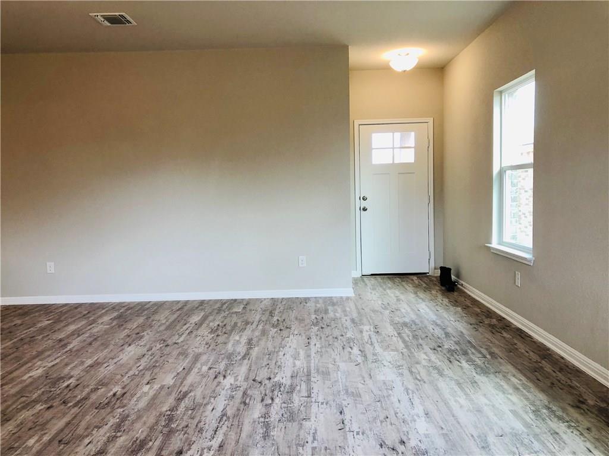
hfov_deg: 63.4
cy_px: 228
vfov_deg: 49.7
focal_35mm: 28
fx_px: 493
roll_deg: +2.5
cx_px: 304
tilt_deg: -4.1
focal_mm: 4
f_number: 1.8
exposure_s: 1/30
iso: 20
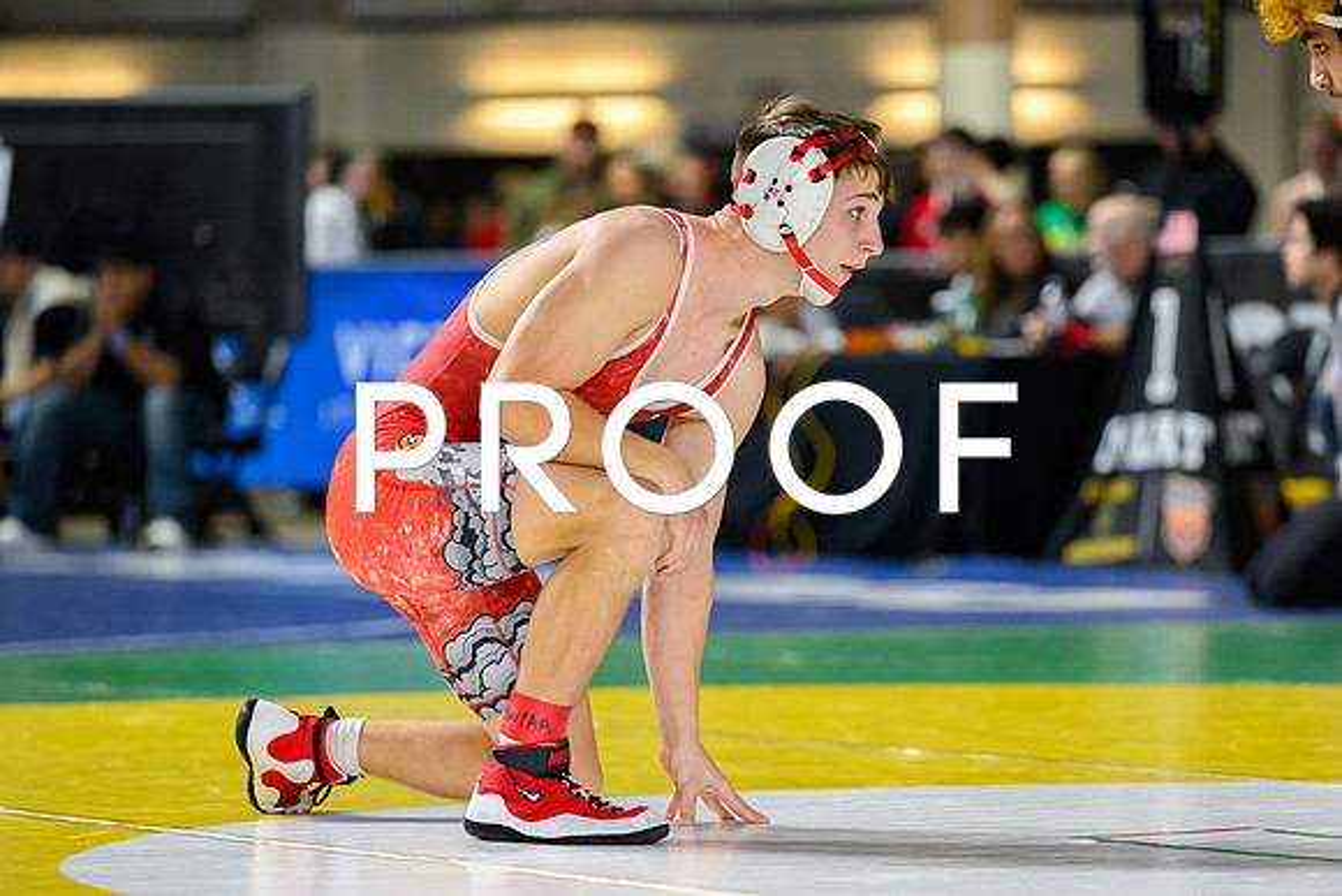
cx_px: 801
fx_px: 6750
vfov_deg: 7.6
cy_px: 551
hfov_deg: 11.3
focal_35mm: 181
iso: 3200
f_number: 2.8
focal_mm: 145
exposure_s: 1/800
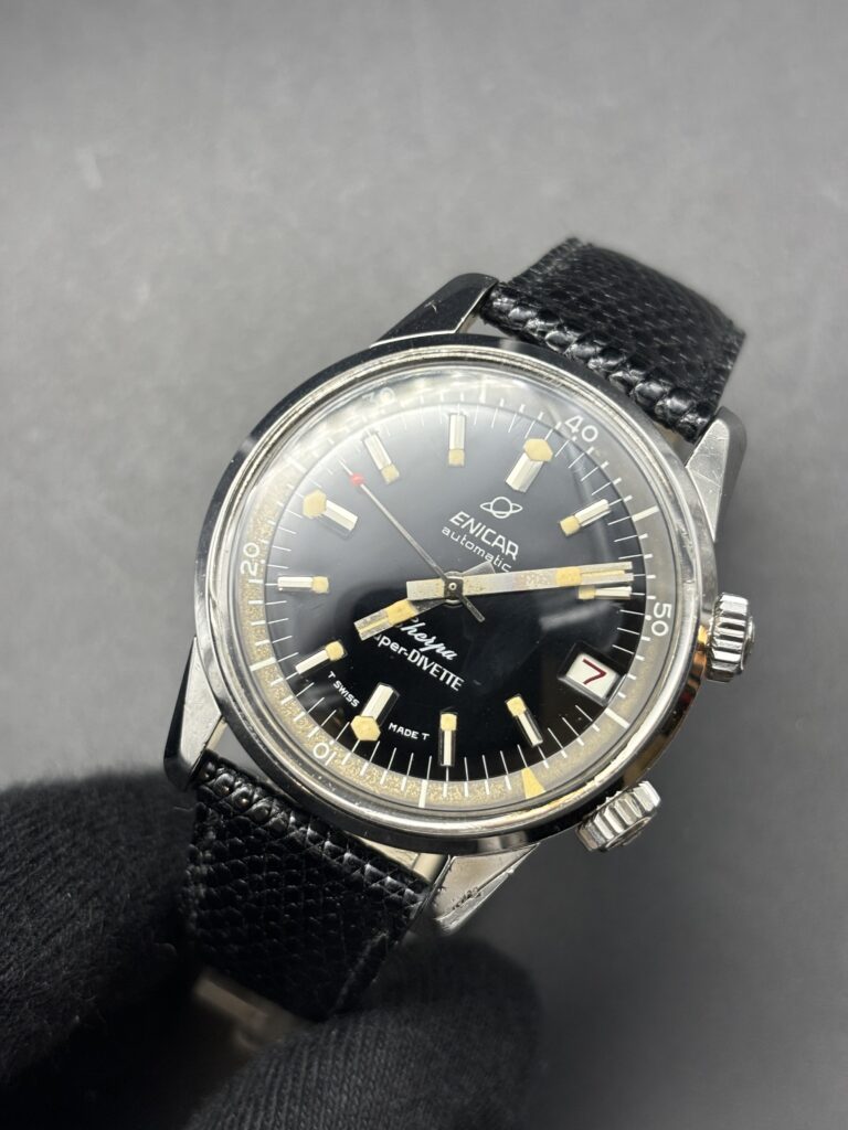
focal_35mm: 52
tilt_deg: -74.1
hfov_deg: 28.0
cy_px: 565
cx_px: 424
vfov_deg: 36.8
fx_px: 1698
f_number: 1.6
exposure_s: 1/60
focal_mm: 5.96
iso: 50
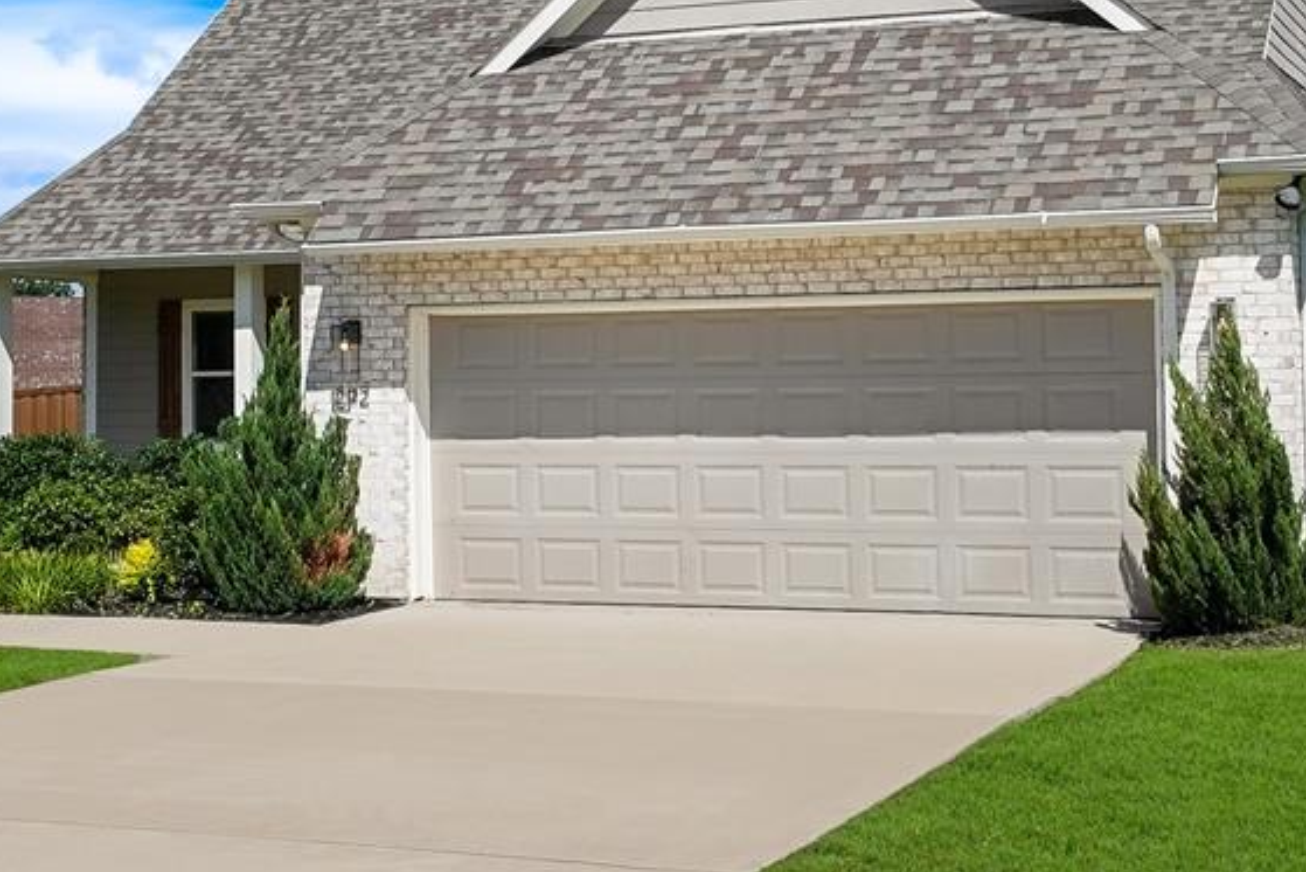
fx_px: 2395
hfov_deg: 30.5
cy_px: 251
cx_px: 619
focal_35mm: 66
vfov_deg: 20.5
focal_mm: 24
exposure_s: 1/1600
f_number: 16
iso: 1600
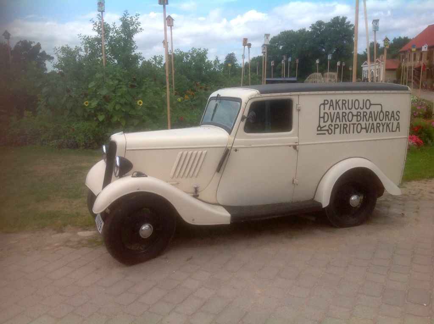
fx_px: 438
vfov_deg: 40.6
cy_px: 162
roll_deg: -1.1
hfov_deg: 52.7
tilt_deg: -4.3
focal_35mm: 35
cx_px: 217
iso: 50
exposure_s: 1/1592
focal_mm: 4.28
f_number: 2.4
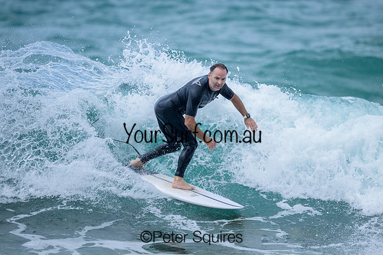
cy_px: 128
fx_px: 8513
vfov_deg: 1.7
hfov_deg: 2.6
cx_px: 192
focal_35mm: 800
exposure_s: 1/2000
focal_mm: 800
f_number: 6.3
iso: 360
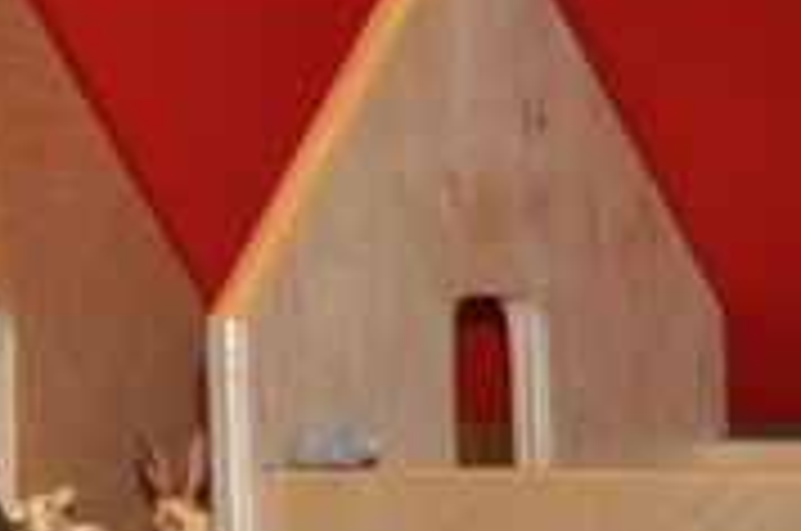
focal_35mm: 311
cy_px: 189
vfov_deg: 4.4
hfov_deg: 6.4
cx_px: -1035
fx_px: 6907
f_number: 5
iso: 800
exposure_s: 1/60
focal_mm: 36
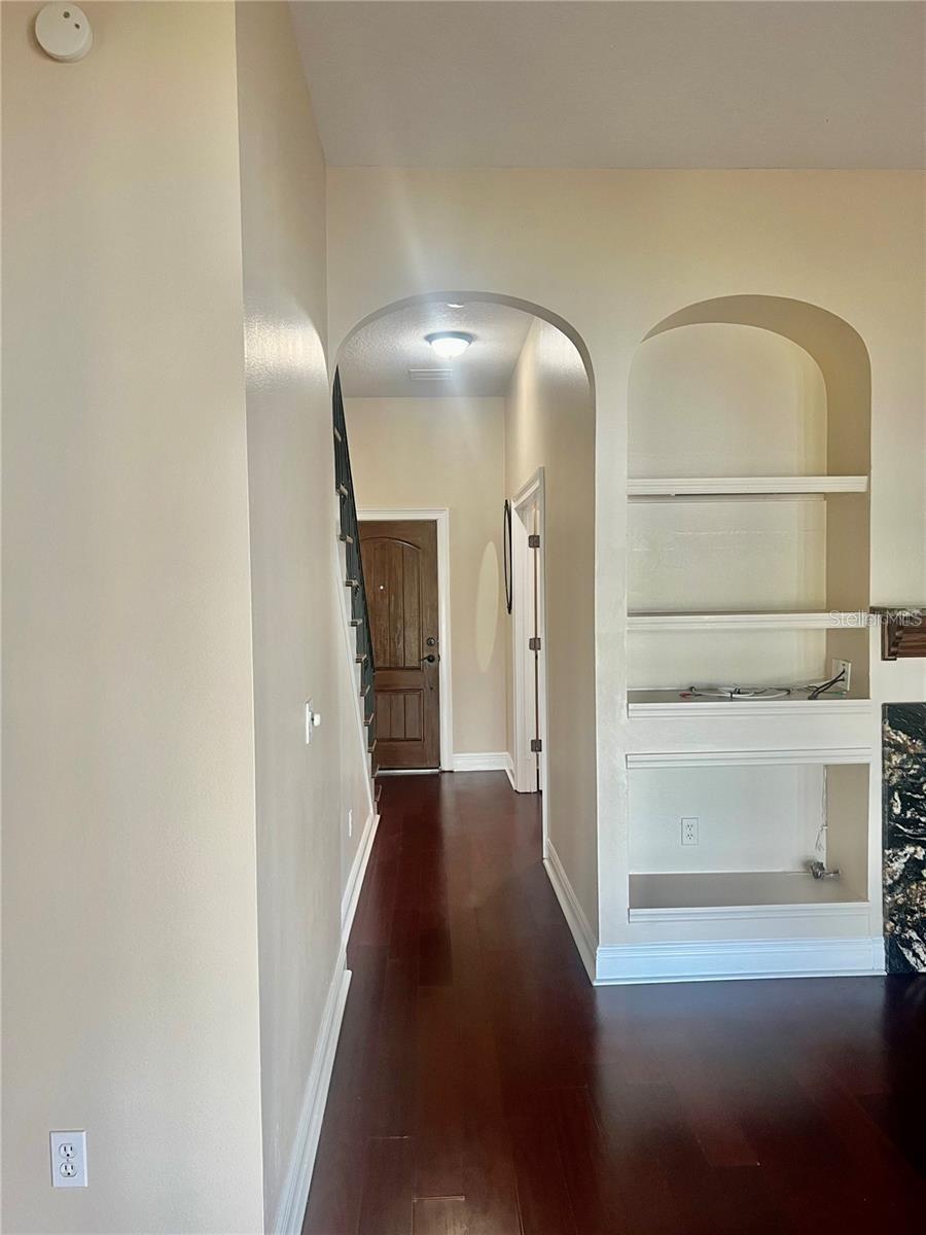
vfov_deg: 67.3
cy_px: 618
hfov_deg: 53.1
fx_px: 927
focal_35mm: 26
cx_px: 463
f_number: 1.5
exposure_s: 1/60
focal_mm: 5.7
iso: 125
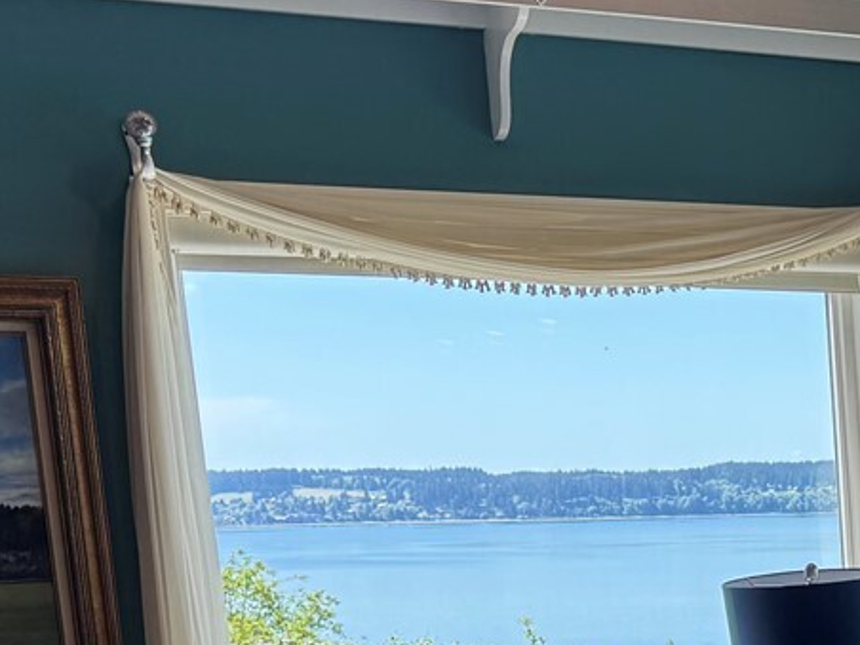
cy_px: 955
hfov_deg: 20.9
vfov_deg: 16.0
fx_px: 2112
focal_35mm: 85
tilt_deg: -13.1
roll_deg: +1.7
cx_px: 1121
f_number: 1.78
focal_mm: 6.76
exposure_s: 1/340
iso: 80
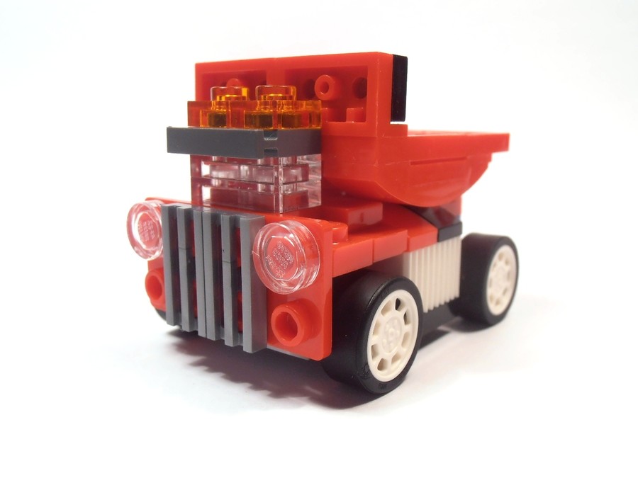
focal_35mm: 37
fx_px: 682
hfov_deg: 50.1
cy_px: 239
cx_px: 319
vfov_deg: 38.7
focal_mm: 6.61
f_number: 3.9
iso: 80
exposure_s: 1/40
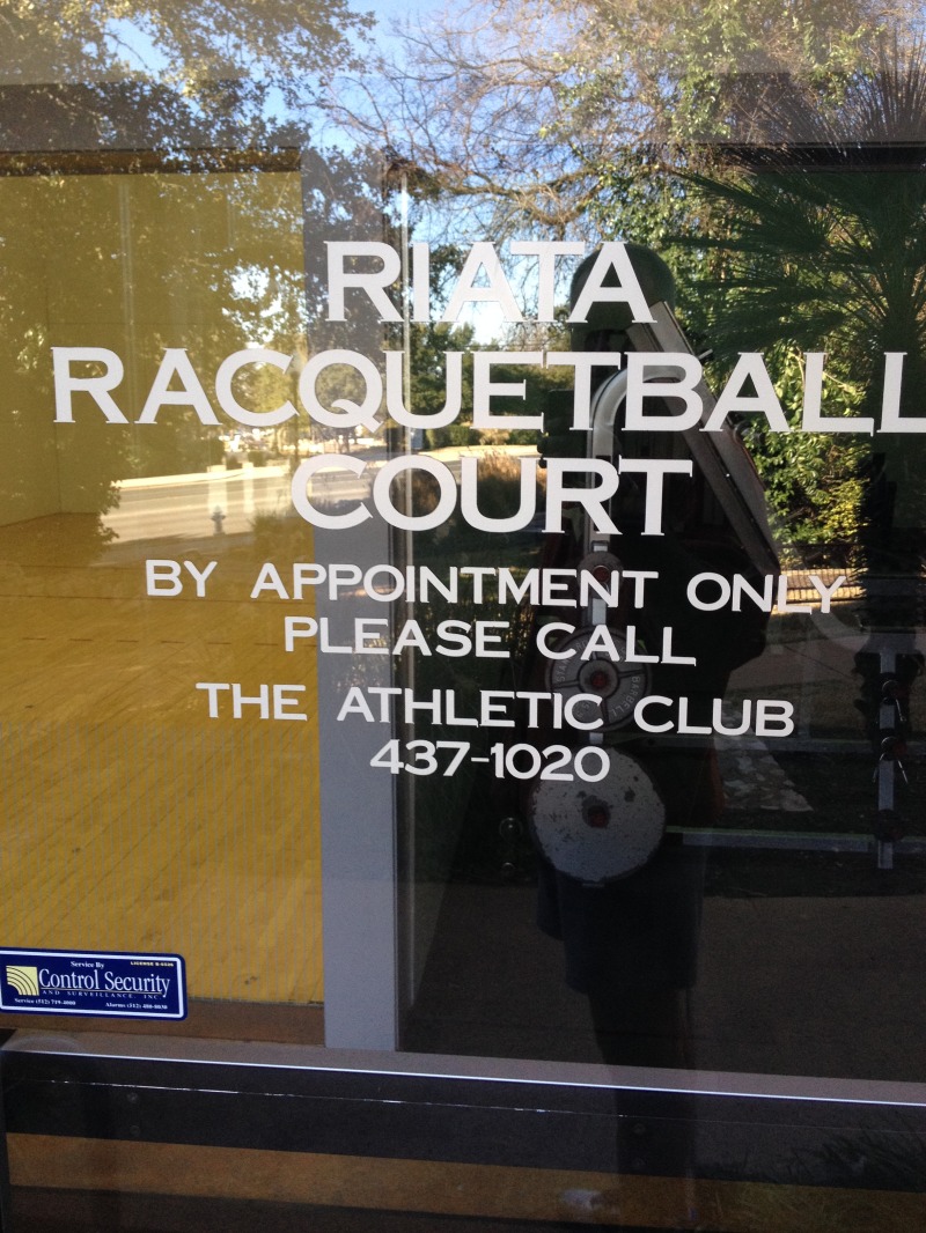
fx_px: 1248
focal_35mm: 35
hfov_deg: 40.7
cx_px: 463
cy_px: 616
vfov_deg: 52.6
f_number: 2.4
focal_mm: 4.28
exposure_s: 1/120
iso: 100
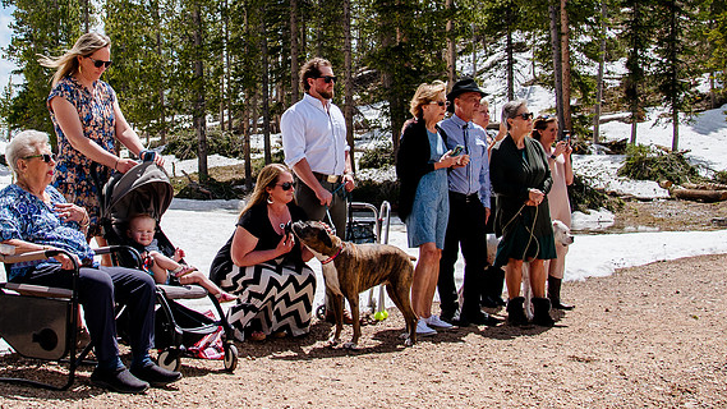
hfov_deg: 38.8
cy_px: 106
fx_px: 1022
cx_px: 248
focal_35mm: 53
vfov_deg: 22.4
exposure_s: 1/640
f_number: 5.6
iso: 200
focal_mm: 24
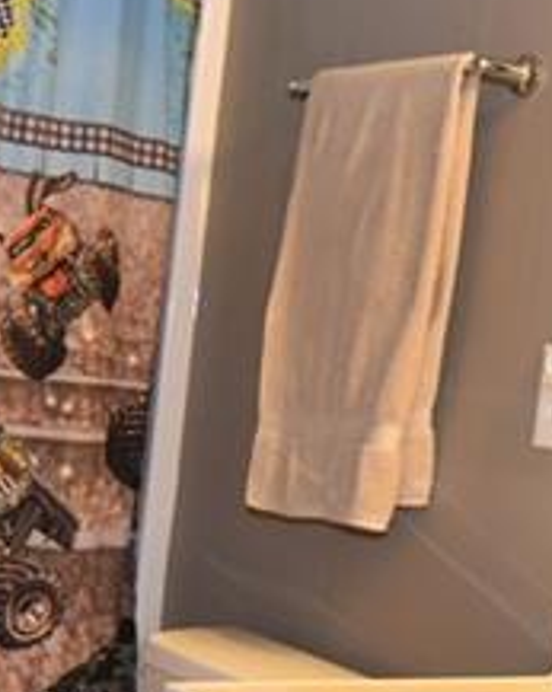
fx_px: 1498
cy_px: 628
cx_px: 517
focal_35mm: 73
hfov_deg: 20.4
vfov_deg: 25.2
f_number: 3.5
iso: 800
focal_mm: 11
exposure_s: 1/60
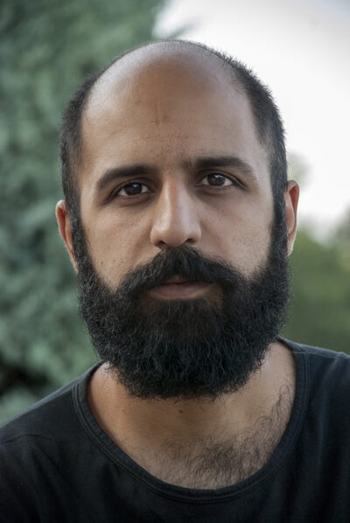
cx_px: 175
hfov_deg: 7.3
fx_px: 2728
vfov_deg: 11.0
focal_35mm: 188
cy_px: 262
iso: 400
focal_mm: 125
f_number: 5.6
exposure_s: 1/125
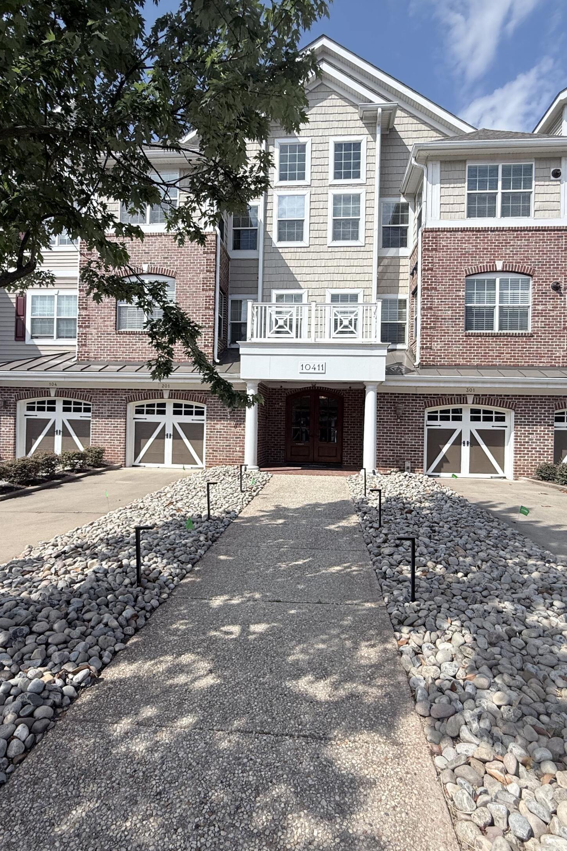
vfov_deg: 84.0
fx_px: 472
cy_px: 432
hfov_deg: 61.9
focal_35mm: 20
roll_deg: -1.1
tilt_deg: +1.1
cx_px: 286
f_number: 2.2
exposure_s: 1/2237
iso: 50
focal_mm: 2.22
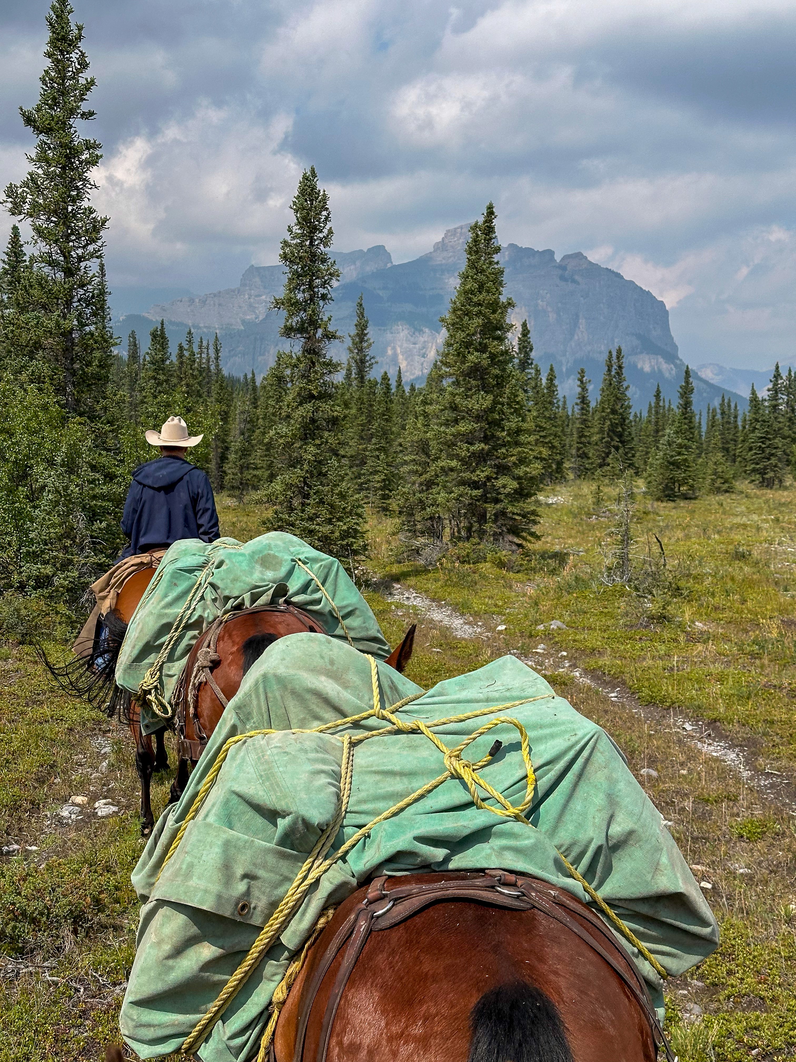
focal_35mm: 48
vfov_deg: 39.7
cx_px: 398
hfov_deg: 30.3
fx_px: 1472
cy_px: 531
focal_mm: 6.86
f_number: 1.8
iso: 64
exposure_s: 1/4800
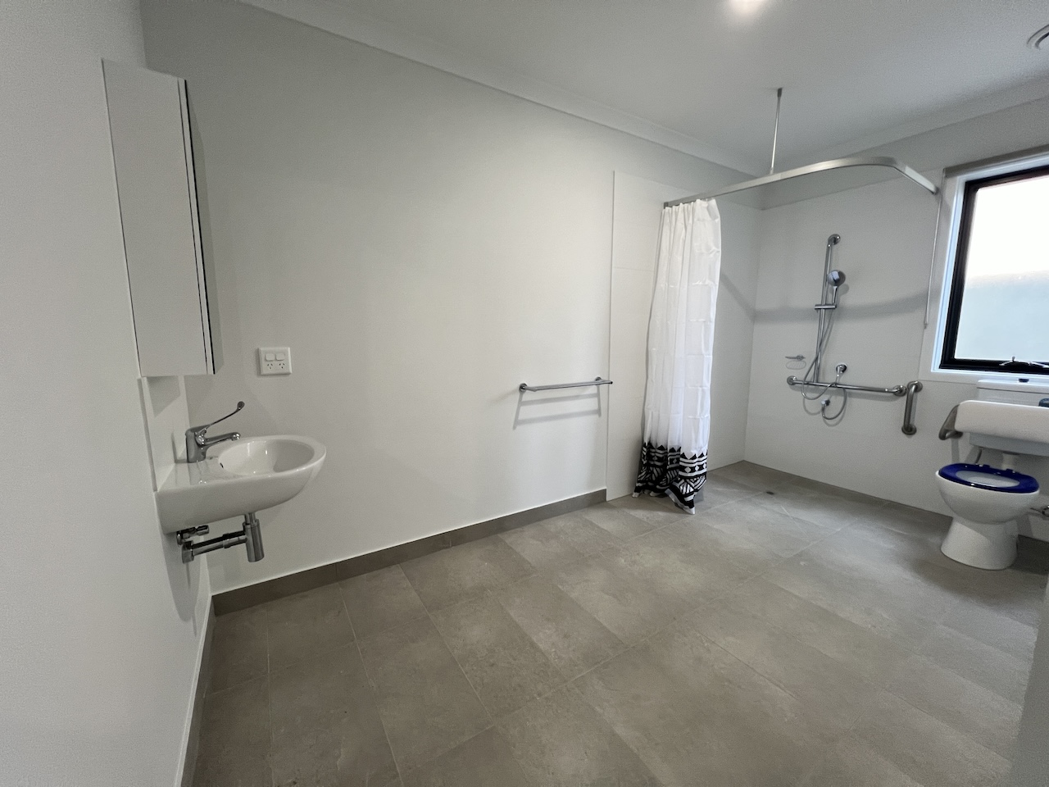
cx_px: 524
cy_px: 394
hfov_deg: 106.2
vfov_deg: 89.9
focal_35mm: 13
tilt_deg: -9.0
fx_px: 394
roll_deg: +0.4
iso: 200
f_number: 1.8
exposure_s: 1/100
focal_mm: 1.57
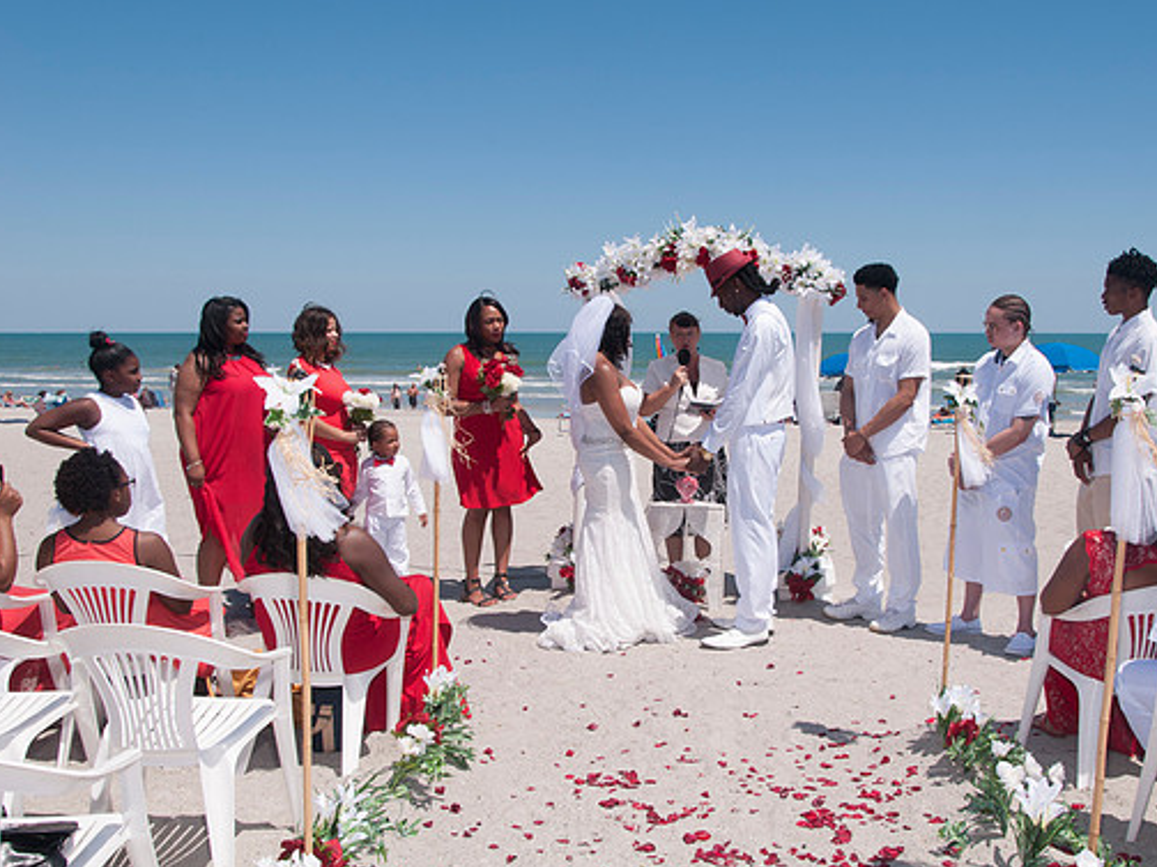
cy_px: 438
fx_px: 1236
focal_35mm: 37
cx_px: 653
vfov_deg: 38.6
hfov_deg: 50.0
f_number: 13
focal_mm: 22
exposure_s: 1/250
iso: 100
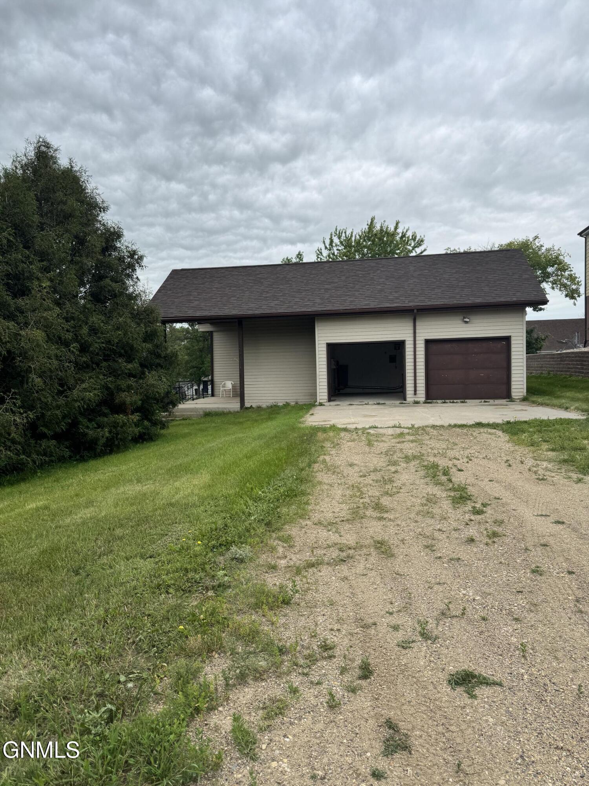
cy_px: 393
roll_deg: +1.3
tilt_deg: -4.1
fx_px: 544
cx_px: 294
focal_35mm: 24
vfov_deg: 71.6
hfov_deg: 56.8
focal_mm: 6.76
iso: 80
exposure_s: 1/2105
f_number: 1.78
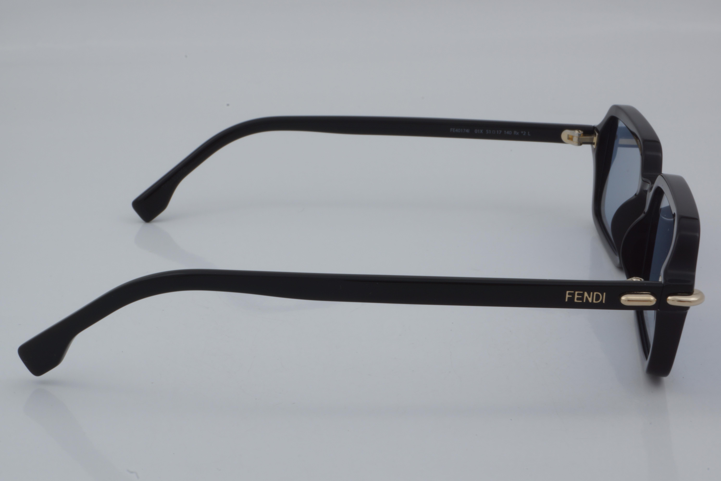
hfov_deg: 27.0
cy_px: 240
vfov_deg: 18.2
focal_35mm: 75
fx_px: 1502
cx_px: 360
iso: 100
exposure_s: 1/4
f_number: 32
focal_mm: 50
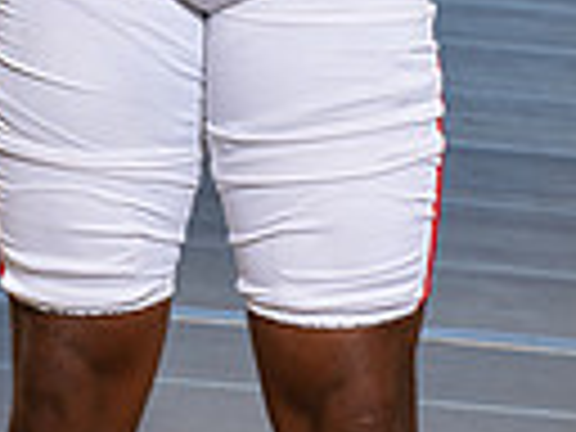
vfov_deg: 6.1
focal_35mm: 236
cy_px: -526
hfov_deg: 8.4
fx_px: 3927
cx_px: 252
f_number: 8
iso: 160
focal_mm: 70
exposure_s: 1/250
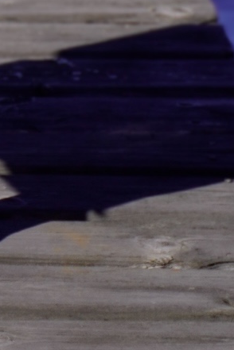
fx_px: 4241
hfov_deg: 3.1
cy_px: -653
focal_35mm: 435
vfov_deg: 4.6
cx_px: -406
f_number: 5.6
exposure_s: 1/400
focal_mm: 50
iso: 100
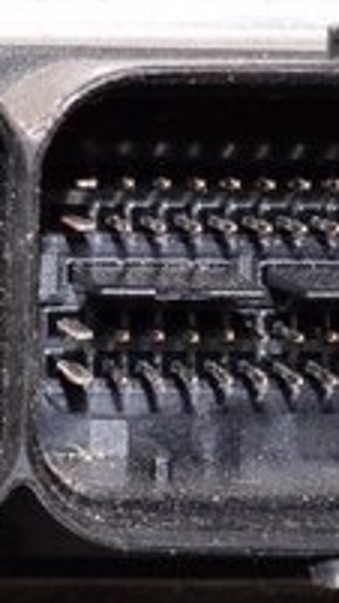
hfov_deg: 6.2
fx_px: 3070
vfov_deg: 11.2
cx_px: -306
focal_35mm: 192
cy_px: 268
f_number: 8
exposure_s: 1/160
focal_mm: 24
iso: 1600
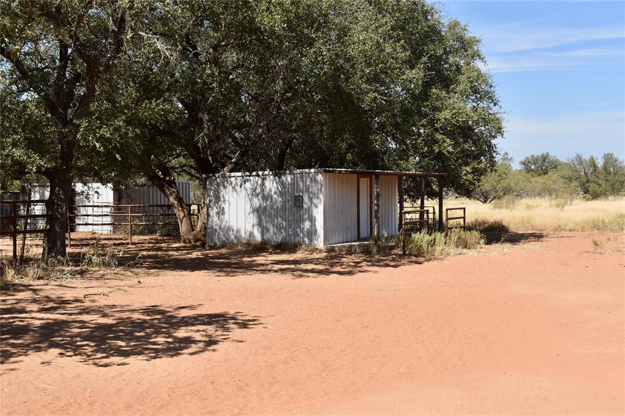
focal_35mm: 46
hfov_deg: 42.3
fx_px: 807
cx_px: 312
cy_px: 208
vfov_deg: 28.9
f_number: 10
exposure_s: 1/200
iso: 100
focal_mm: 31
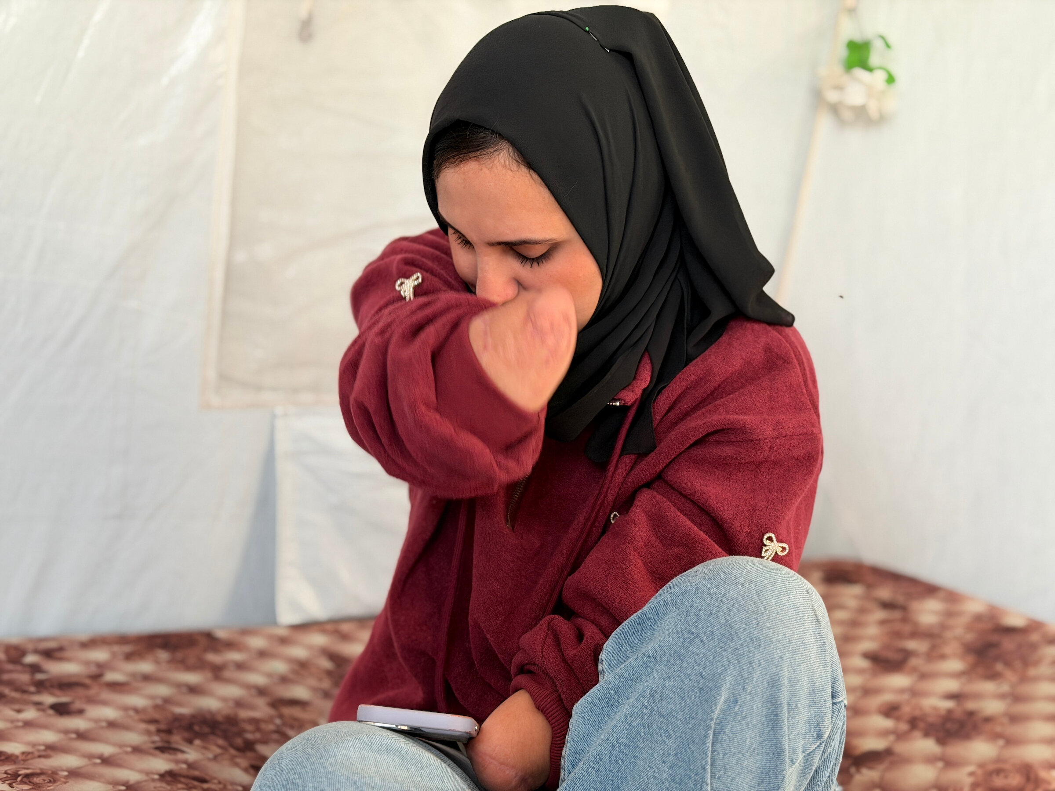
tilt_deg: -2.9
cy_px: 396
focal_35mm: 48
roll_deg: -2.2
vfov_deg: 30.3
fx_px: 1463
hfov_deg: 39.7
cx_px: 528
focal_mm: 6.76
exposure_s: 1/64
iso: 100
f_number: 1.78
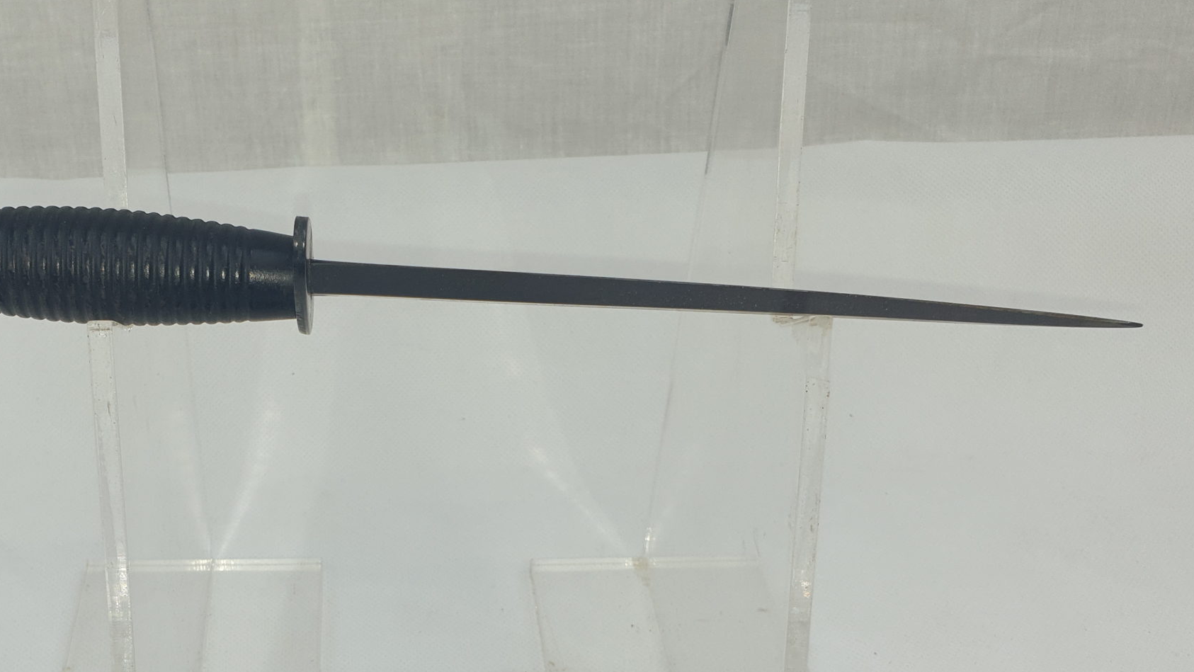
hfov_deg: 46.3
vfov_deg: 26.8
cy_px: 603
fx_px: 1362
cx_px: 365
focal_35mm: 43
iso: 50
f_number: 2.4
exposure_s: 1/195
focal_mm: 4.3
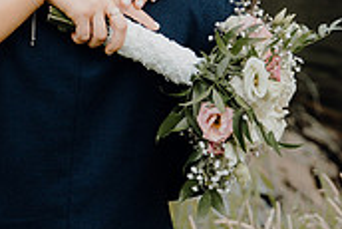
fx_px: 1188
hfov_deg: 16.2
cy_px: -79
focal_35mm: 125
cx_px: 46
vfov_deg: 10.7
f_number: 2.8
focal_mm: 37
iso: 125
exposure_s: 1/800
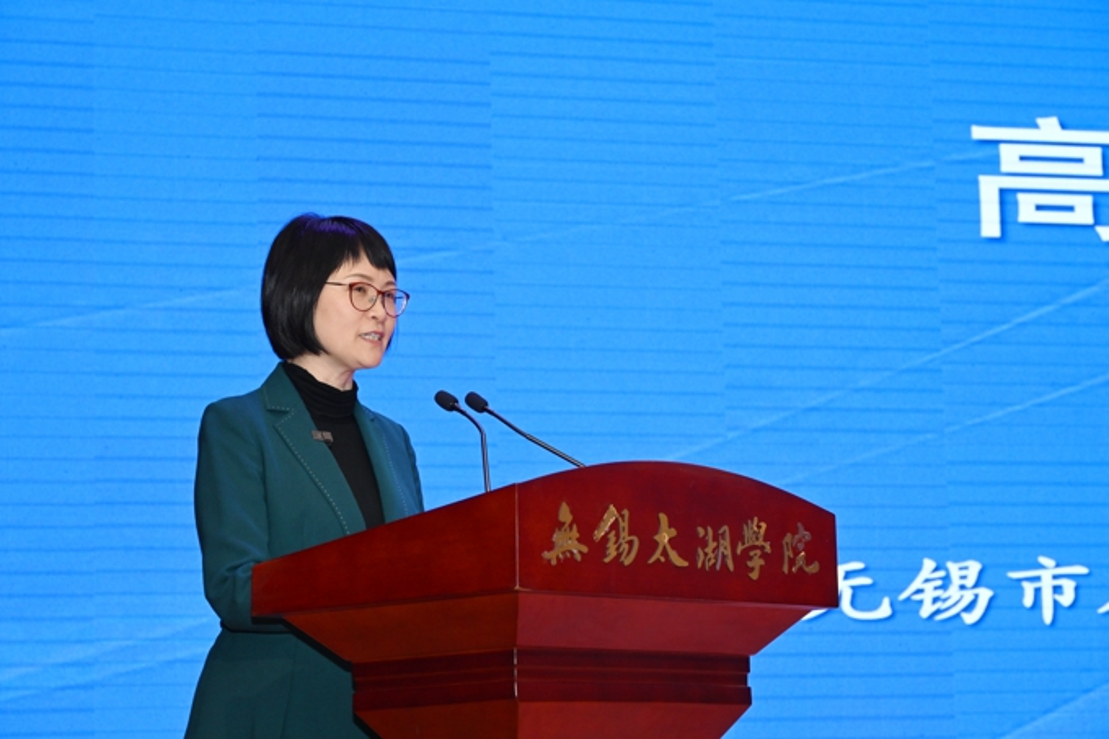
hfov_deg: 22.1
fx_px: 2833
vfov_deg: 14.9
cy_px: 370
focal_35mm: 92
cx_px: 554
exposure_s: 1/160
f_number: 9
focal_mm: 92
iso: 1600
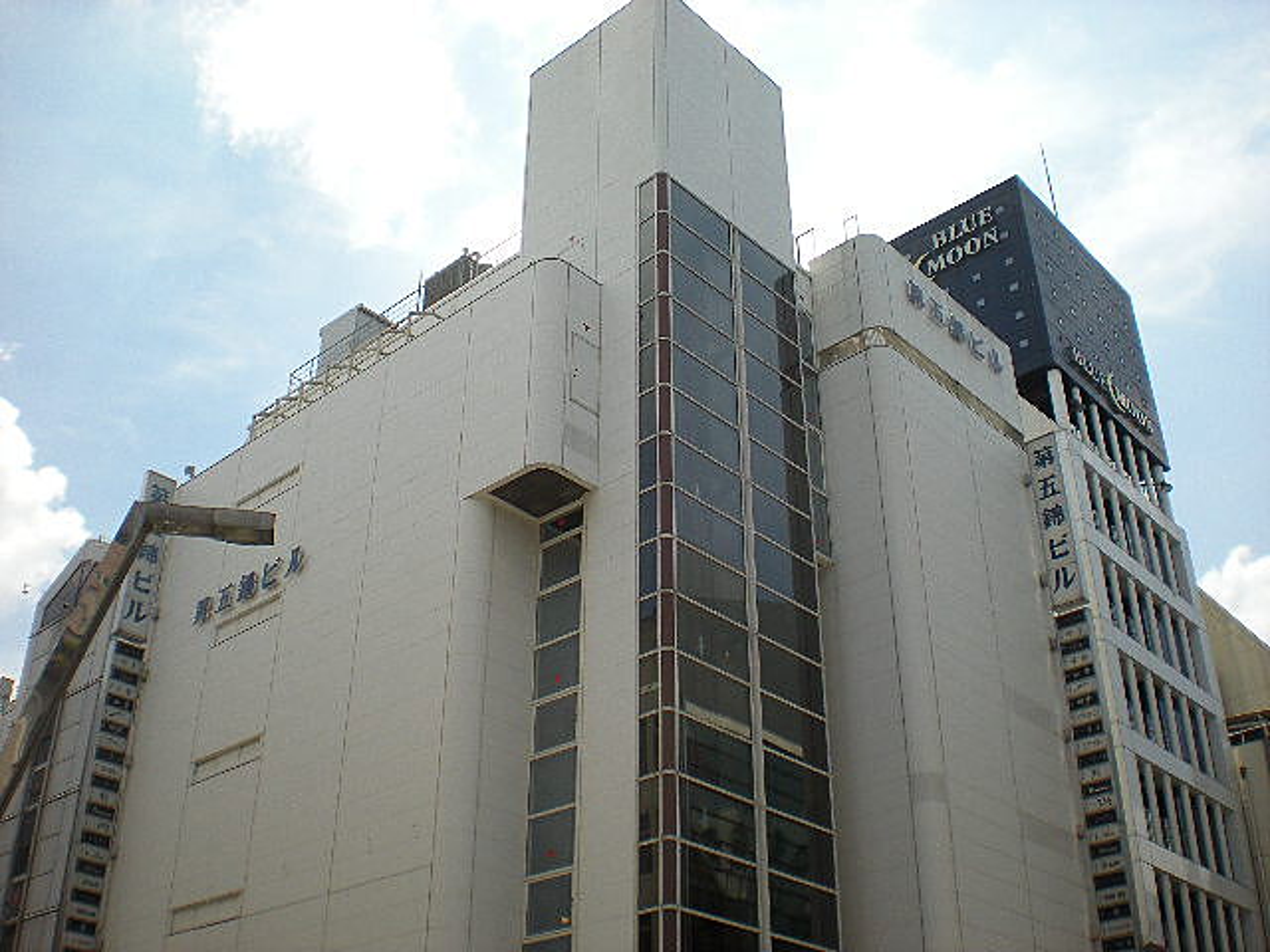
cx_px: 635
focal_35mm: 38
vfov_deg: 37.7
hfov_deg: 49.0
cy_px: 476
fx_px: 1394
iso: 89
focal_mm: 6.3
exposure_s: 1/763
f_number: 4.6
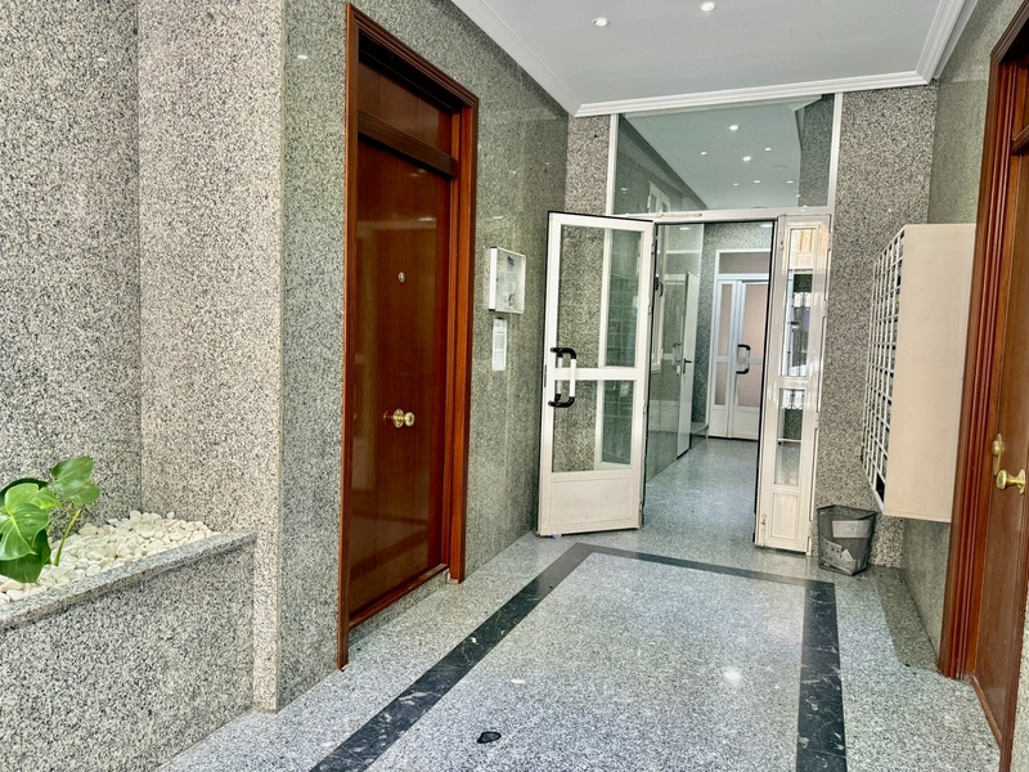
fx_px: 713
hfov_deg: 71.6
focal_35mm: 24
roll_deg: -2.2
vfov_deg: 56.8
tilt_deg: -4.9
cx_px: 514
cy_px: 386
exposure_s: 1/50
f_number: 1.78
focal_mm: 6.76
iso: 250
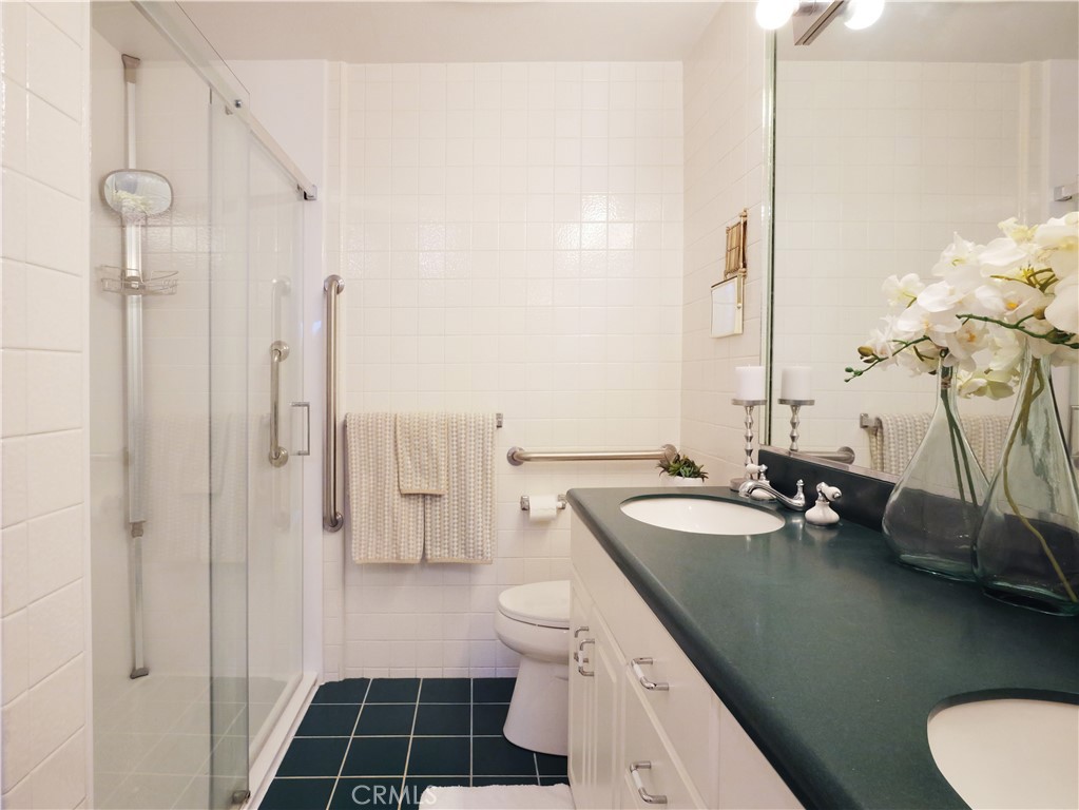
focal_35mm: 18
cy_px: 405
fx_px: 561
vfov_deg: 71.6
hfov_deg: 87.7
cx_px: 540
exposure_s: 1/60
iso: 2500
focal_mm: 9
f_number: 8
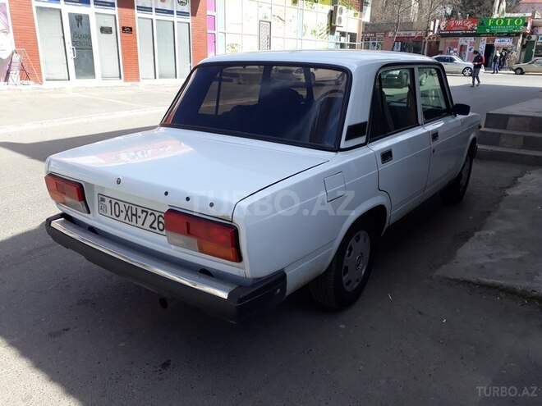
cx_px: 271
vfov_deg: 51.4
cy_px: 203
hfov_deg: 65.3
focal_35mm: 27
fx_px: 423
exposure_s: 1/638
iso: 40
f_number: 1.9
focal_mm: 3.6
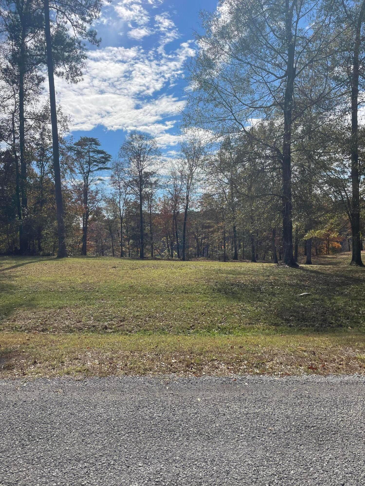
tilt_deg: -1.1
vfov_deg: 67.3
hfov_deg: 53.1
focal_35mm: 26
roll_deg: +2.9
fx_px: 366
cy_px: 243
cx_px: 182
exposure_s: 1/5814
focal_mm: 4.2
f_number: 1.6
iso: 32
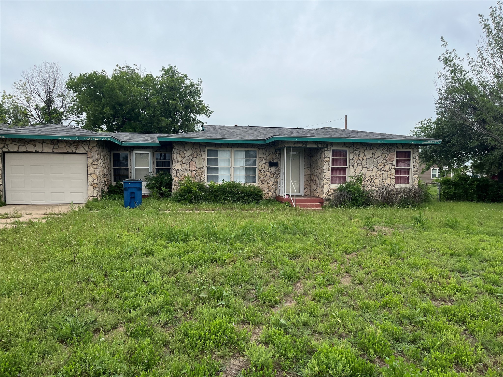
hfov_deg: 67.3
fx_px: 378
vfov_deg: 53.1
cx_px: 252
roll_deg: +0.7
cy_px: 188
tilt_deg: -4.5
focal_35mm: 26
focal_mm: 5.1
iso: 50
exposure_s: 1/3311
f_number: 1.6
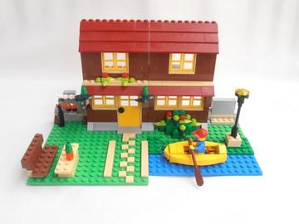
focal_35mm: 37
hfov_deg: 50.1
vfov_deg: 38.7
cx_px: 150
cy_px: 112
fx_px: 320
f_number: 3.9
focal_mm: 6.61
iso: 125
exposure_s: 1/30
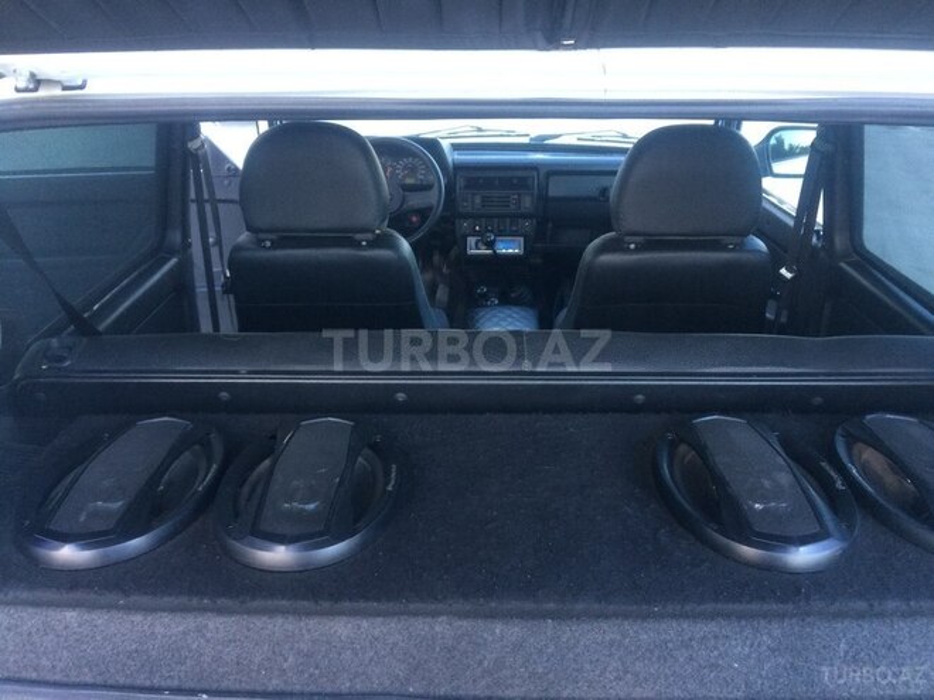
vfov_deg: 48.2
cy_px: 350
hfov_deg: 61.7
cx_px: 467
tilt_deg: -25.9
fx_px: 782
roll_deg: -0.4
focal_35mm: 29
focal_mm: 4.15
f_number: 2.2
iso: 125
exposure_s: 1/33
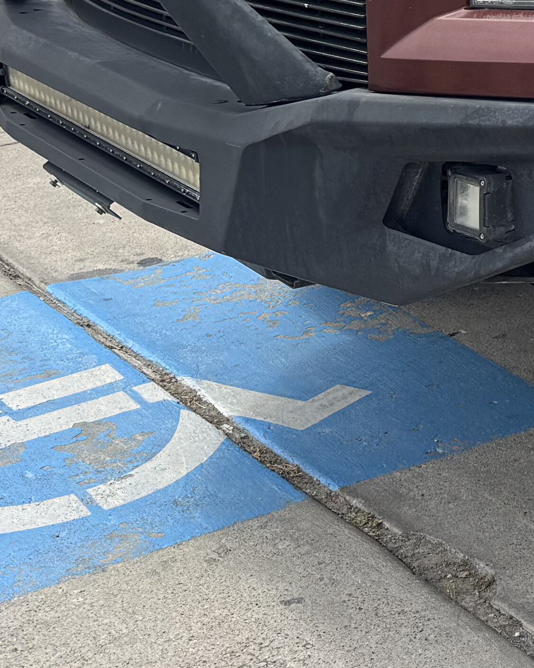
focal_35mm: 95
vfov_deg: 18.9
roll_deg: +0.2
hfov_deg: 13.8
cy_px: -158
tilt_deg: -7.8
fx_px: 1877
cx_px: 1065
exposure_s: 1/2331
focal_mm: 6.76
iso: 80
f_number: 1.78
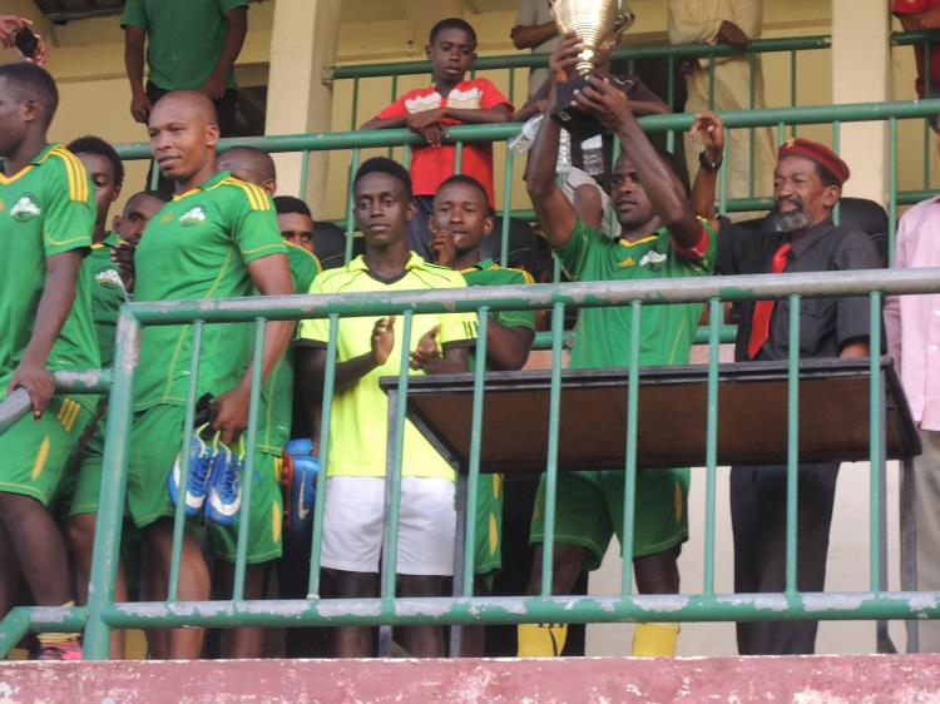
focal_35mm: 100
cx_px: 470
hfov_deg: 19.6
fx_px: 2715
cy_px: 352
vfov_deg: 14.8
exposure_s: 1/125
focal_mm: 17.9
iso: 400
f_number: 5.5
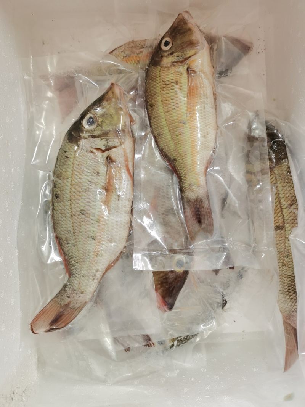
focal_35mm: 27
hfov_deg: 51.3
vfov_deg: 65.3
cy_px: 204
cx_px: 152
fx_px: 317
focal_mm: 5.58
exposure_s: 1/45
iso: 160
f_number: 1.8
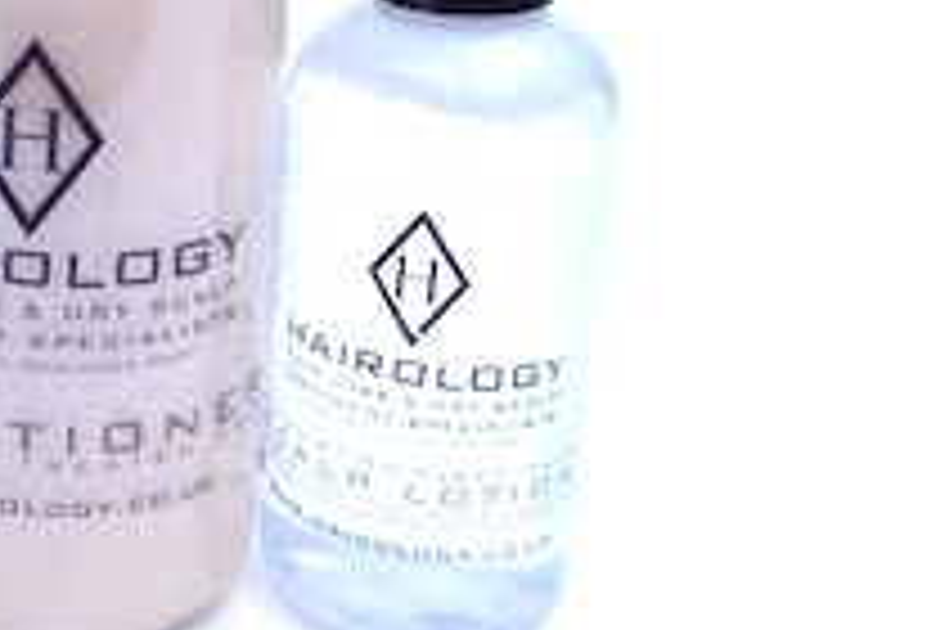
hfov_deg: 24.9
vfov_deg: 17.3
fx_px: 2047
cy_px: 72
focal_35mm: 78
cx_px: 18
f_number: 2.4
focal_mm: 4.28
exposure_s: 1/159
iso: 50
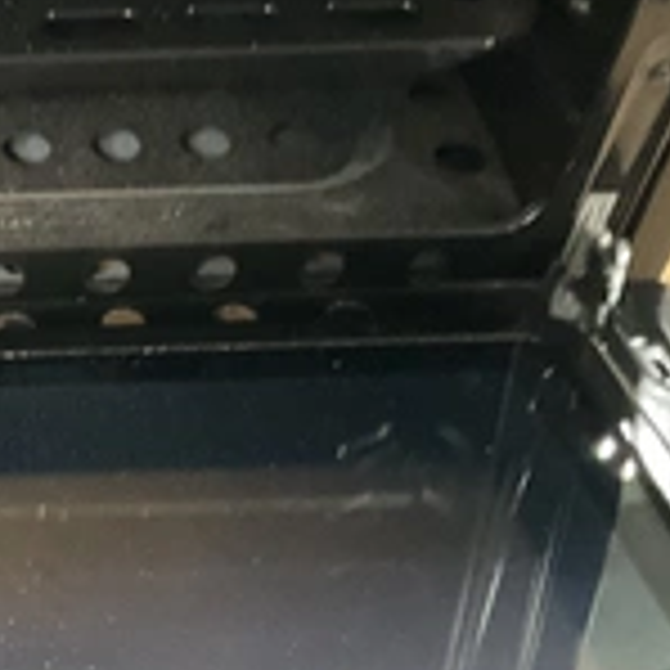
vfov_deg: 24.7
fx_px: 1511
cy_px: 513
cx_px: -153
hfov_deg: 22.8
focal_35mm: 69
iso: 500
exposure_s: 1/20
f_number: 1.8
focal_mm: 3
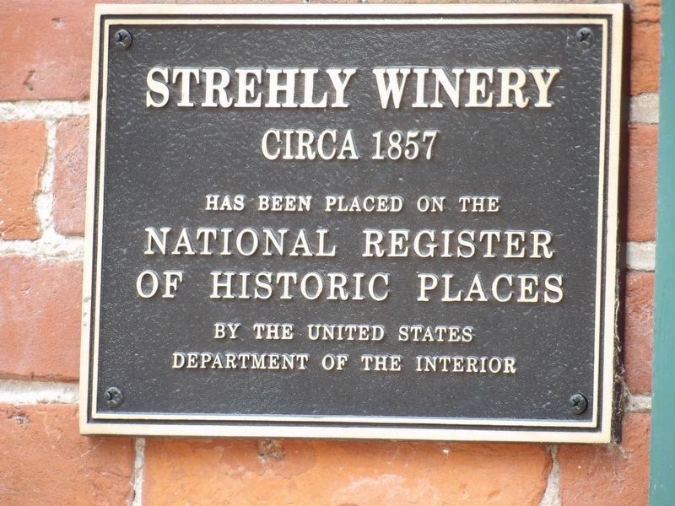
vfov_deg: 2.5
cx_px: 338
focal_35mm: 604
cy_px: 253
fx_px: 11778
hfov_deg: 3.3
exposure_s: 1/75
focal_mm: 108.3
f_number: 4.2
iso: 200
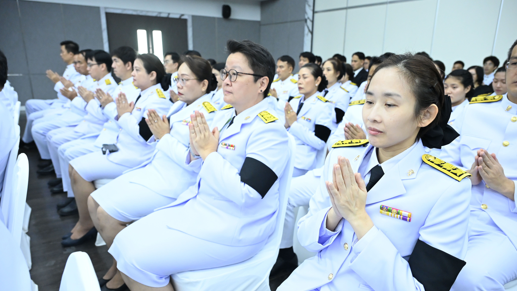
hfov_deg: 71.9
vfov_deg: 44.2
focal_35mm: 26
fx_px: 356
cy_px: 170
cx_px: 260
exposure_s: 1/500
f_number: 4
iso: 6400
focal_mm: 24
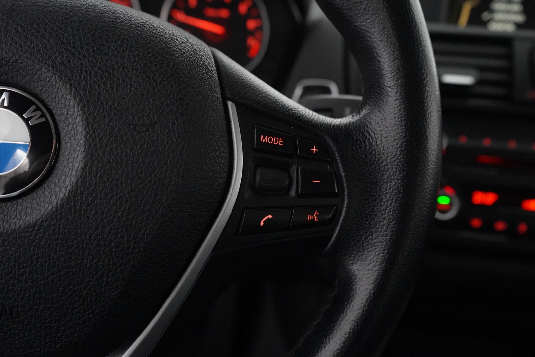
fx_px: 490
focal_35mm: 33
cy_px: 178
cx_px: 268
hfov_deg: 57.2
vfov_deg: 40.0
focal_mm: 33
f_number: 5.6
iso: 12800
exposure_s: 1/60
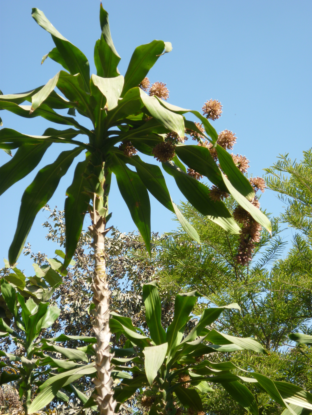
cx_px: 156
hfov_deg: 19.6
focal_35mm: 75
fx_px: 901
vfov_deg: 26.0
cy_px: 208
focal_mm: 13.3
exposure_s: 1/250
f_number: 4.2
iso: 80
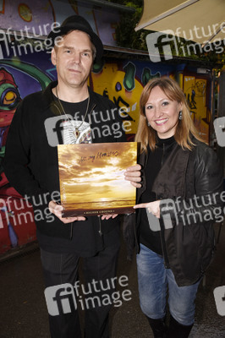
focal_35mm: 30
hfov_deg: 43.5
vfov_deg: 62.0
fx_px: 282
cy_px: 169
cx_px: 112
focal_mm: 30
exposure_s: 1/100
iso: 1600
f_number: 6.3
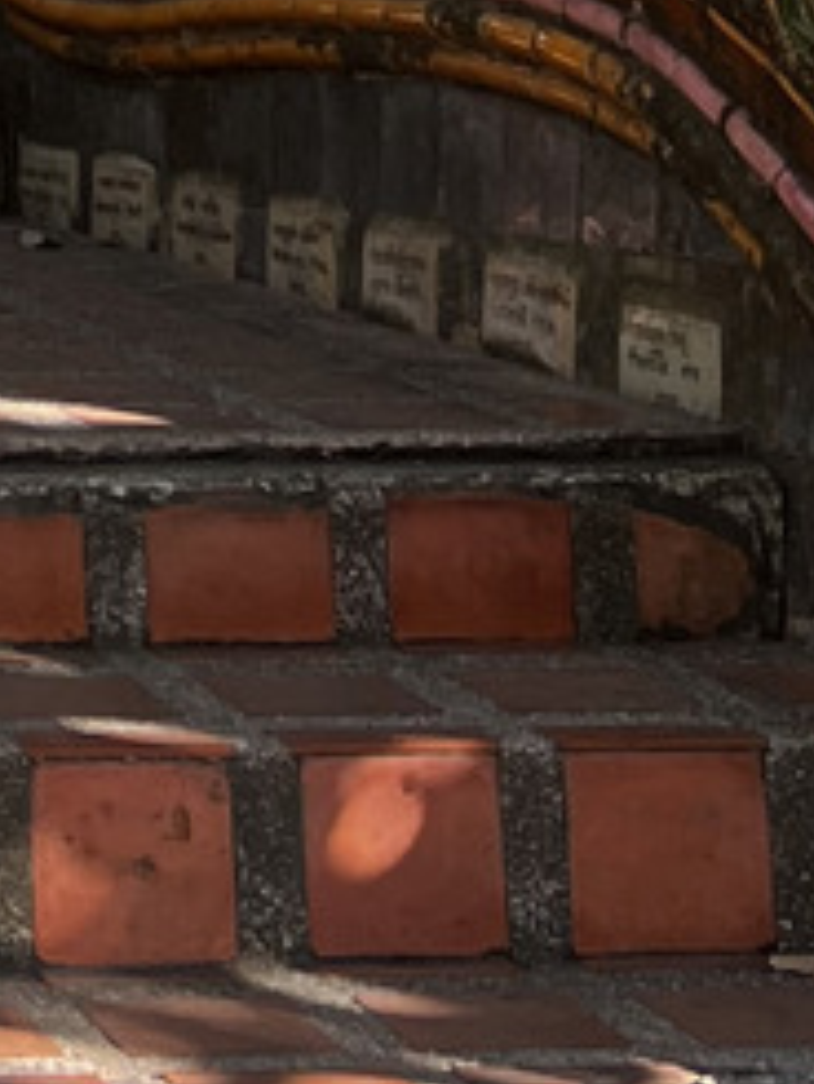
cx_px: -1402
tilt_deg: +11.2
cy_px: -845
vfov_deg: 10.9
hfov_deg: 7.8
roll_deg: +1.0
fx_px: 5325
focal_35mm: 170
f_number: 1.5
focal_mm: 5.7
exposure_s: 1/254
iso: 50
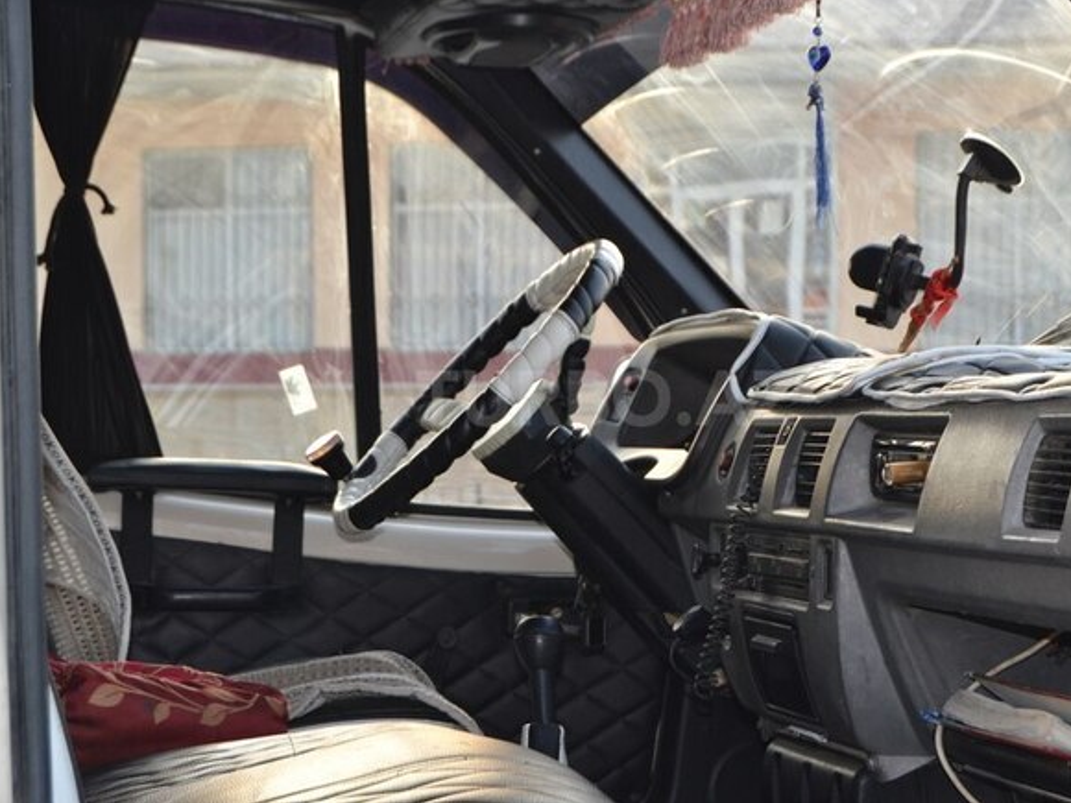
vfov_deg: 18.0
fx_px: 2537
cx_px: 606
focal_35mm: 82
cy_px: 399
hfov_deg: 23.8
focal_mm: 50
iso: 400
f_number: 5.6
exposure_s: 1/100
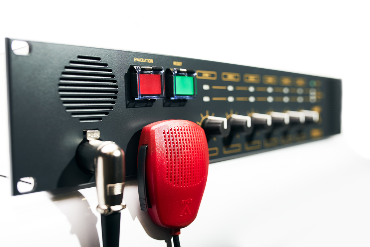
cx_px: 185
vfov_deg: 37.9
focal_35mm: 35
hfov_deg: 54.4
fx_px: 360
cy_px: 124
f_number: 3.5
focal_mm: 35
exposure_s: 1/160
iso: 160
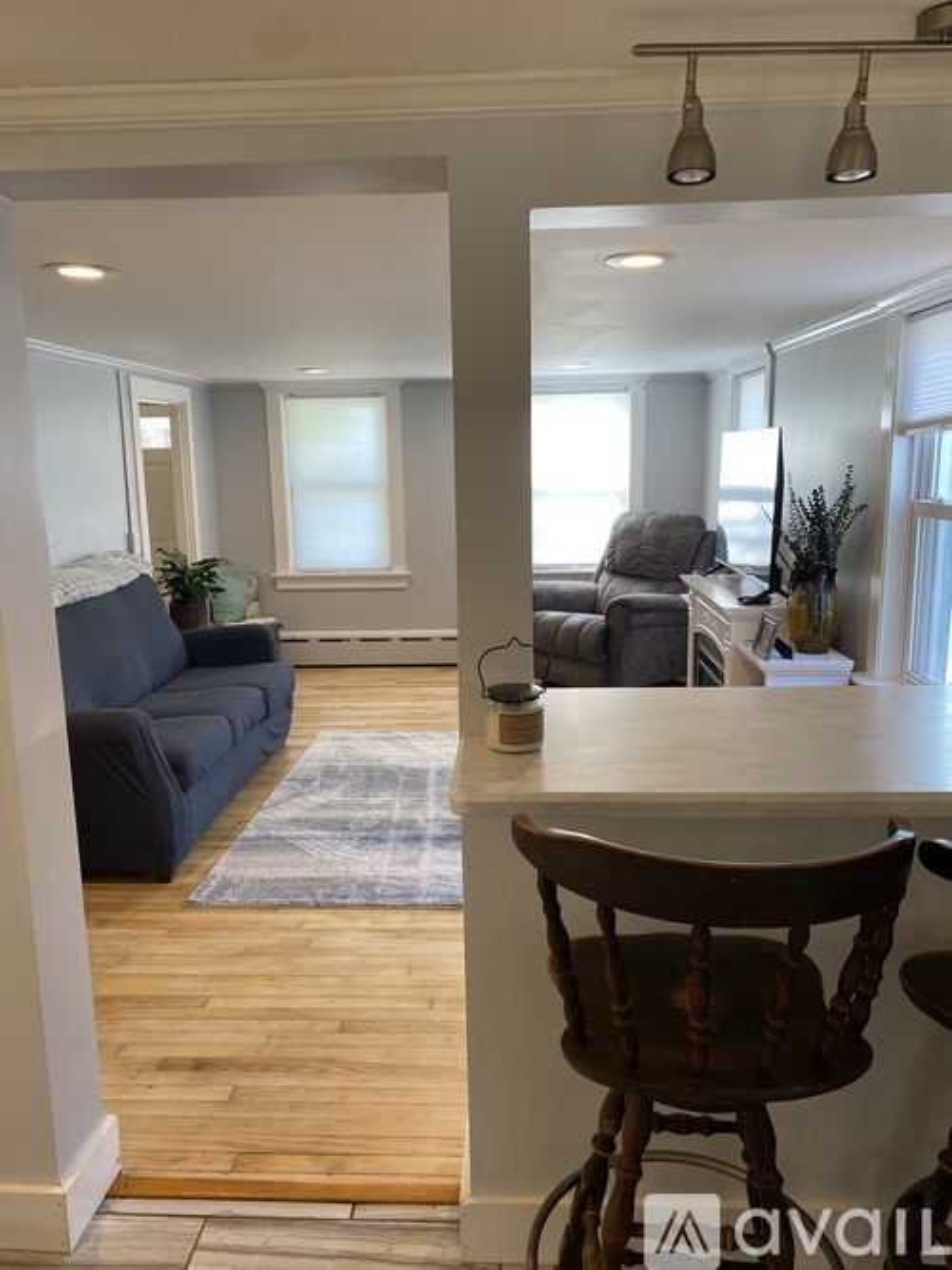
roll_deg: +1.5
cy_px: 635
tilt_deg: -9.2
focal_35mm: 26
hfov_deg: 53.0
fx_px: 954
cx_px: 476
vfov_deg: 67.3
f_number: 1.8
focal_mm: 4.25
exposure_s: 1/120
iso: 100
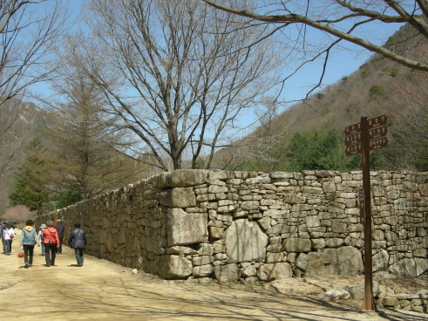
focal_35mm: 44
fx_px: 544
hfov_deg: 42.9
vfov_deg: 32.8
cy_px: 188
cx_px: 227
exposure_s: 1/275
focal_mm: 7.5
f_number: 4.8
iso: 64
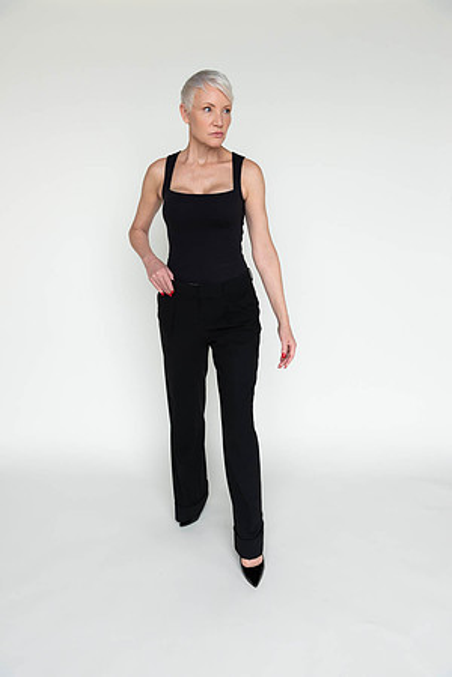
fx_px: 565
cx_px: 226
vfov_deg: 61.9
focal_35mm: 30
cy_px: 338
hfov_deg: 43.6
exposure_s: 1/125
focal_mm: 30
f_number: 6.3
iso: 640
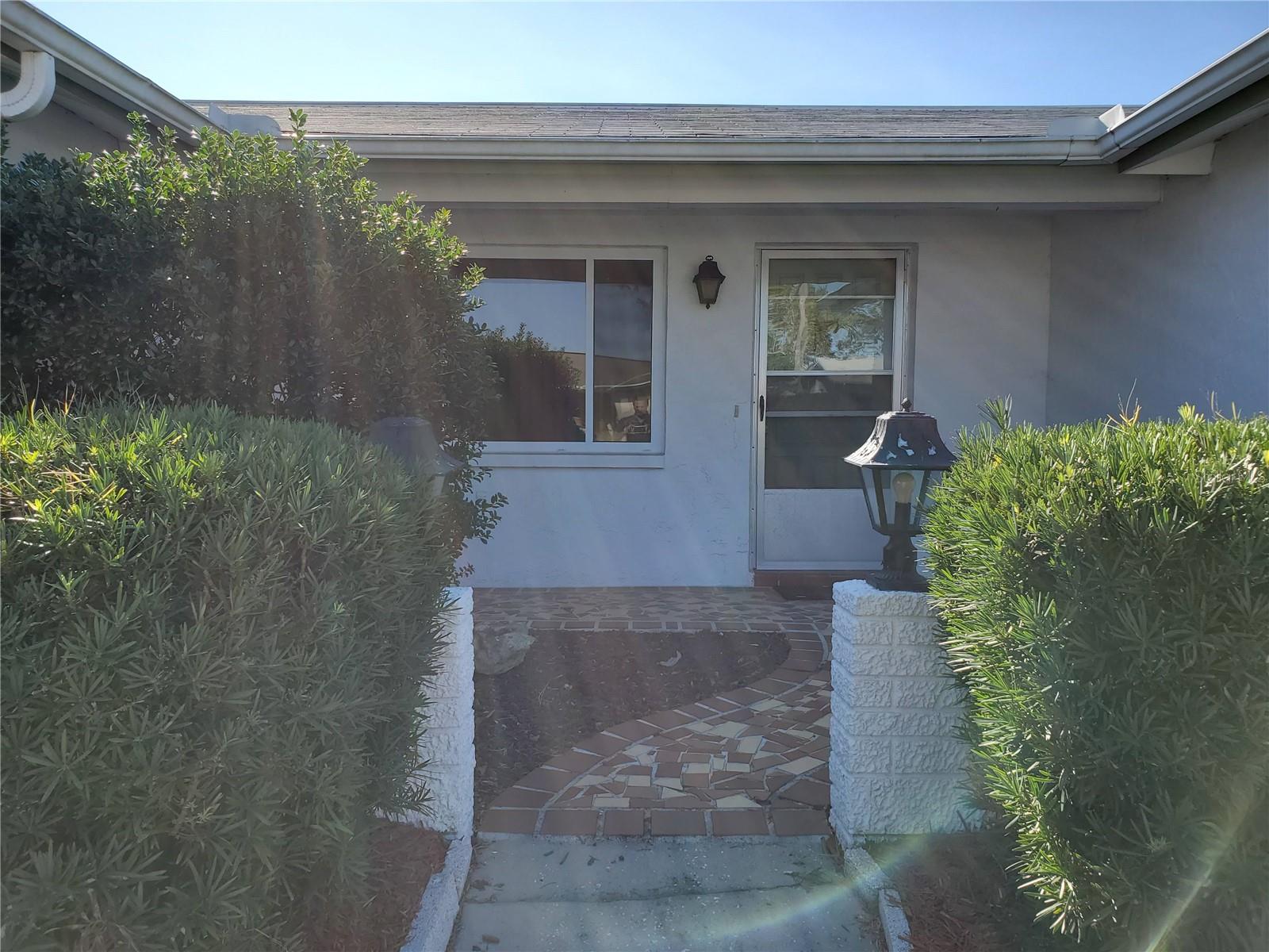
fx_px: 953
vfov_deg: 53.1
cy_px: 476
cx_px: 634
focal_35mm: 26
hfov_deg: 67.3
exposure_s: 1/1018
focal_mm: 4.3
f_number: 2.4
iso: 50
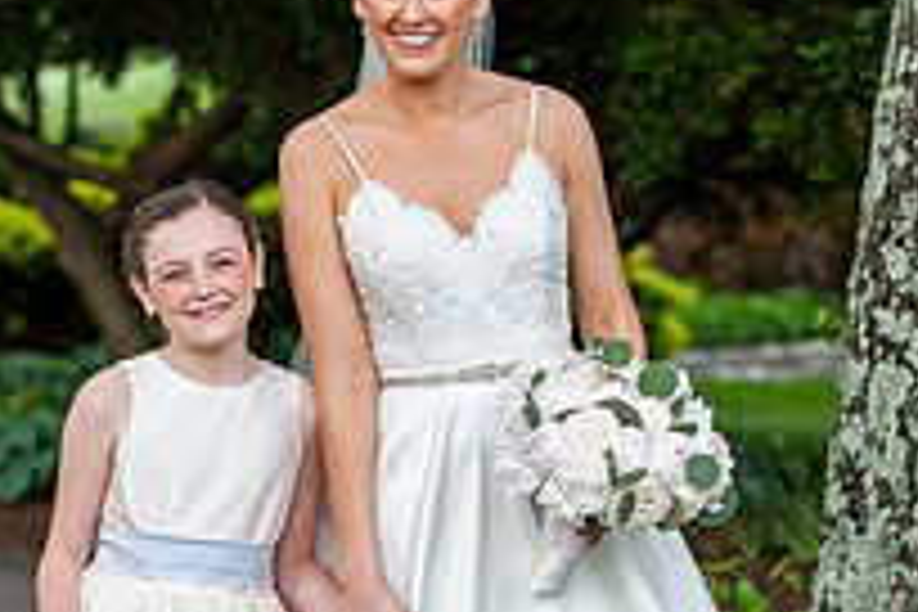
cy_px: 508
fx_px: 4615
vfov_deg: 7.6
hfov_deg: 11.4
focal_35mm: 181
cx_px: 340
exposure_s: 1/2500
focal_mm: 82
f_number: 3.5
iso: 640
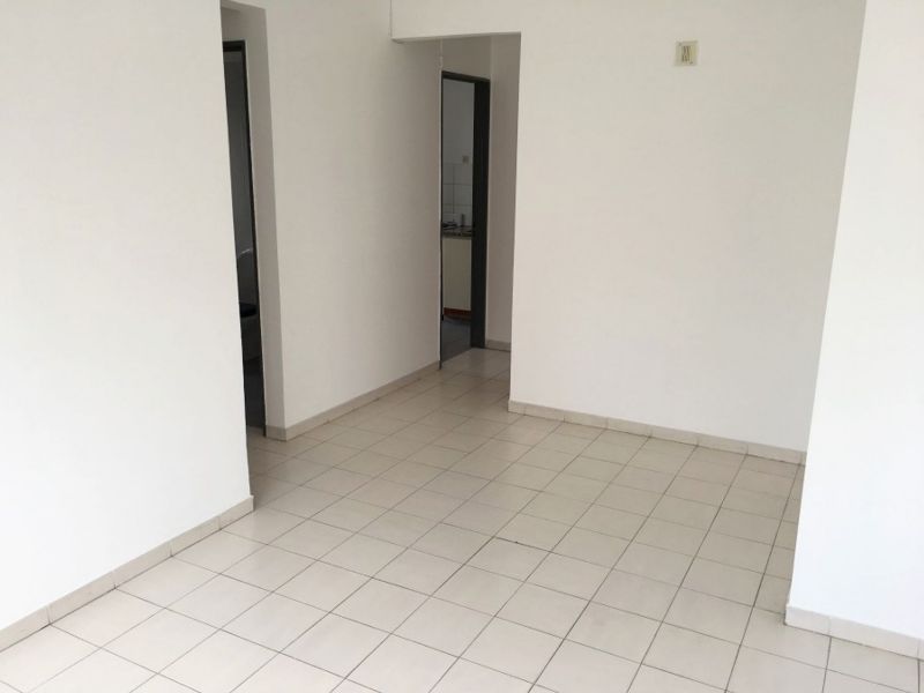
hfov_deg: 61.7
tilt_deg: -14.1
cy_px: 346
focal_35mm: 29
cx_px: 462
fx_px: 774
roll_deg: -0.5
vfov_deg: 48.2
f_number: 2.2
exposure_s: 1/50
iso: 25
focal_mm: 4.15
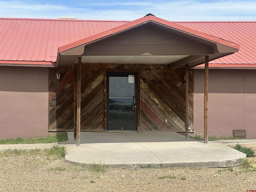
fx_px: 569
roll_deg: -0.4
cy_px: 96
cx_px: 128
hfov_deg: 25.3
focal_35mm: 77
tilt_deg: +1.9
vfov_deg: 19.1
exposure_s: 1/690
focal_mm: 9
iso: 32
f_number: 2.8
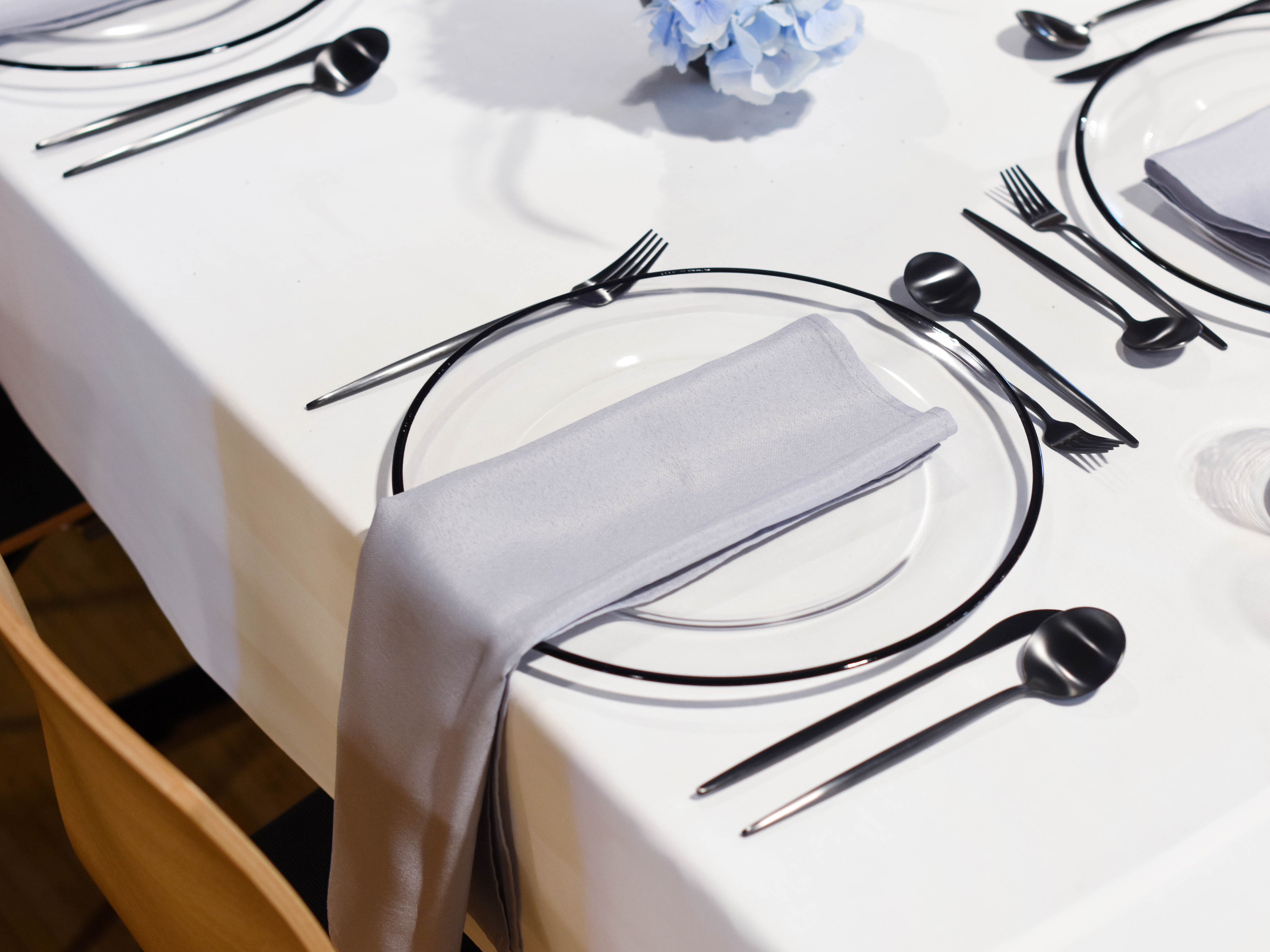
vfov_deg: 18.0
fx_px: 3008
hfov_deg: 23.8
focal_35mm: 82
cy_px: 473
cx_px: 701
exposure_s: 1/125
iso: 640
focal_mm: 50
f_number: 3.2
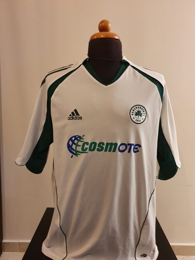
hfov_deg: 53.1
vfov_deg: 67.3
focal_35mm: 26
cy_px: 130
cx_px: 98
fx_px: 195
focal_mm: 4.32
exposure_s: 1/50
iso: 640
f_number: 1.5
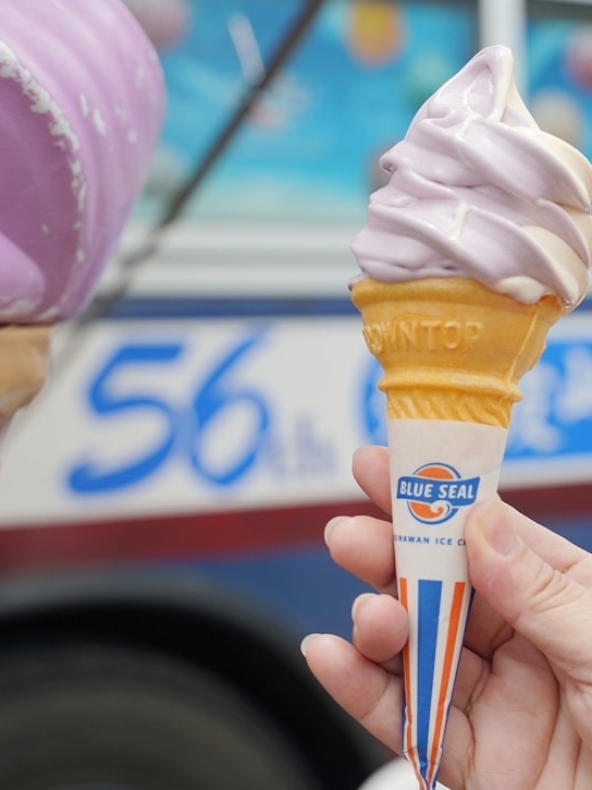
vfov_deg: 27.8
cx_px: 422
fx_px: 1596
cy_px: 415
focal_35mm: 70
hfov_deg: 20.9
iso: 100
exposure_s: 1/250
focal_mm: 44
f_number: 5
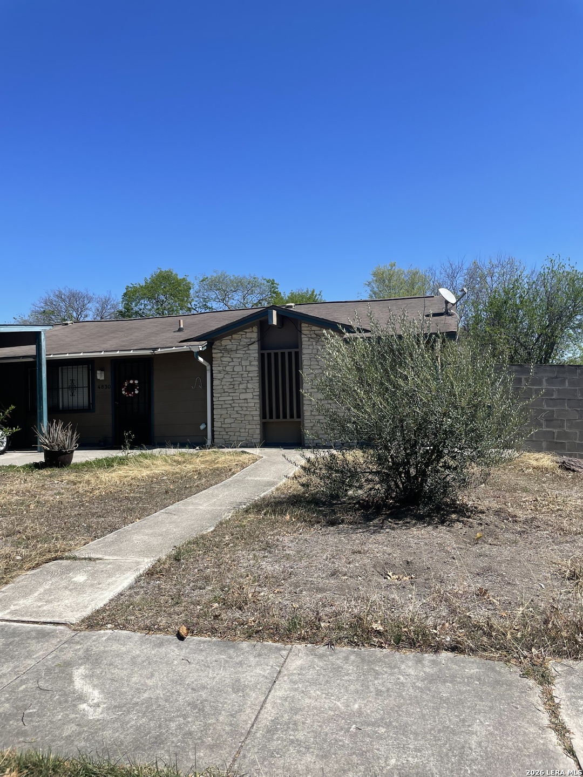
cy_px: 388
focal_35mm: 26
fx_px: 584
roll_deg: +2.2
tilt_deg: +1.8
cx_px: 292
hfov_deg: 53.1
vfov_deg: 67.3
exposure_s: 1/3300
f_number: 1.6
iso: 32
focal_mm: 4.2
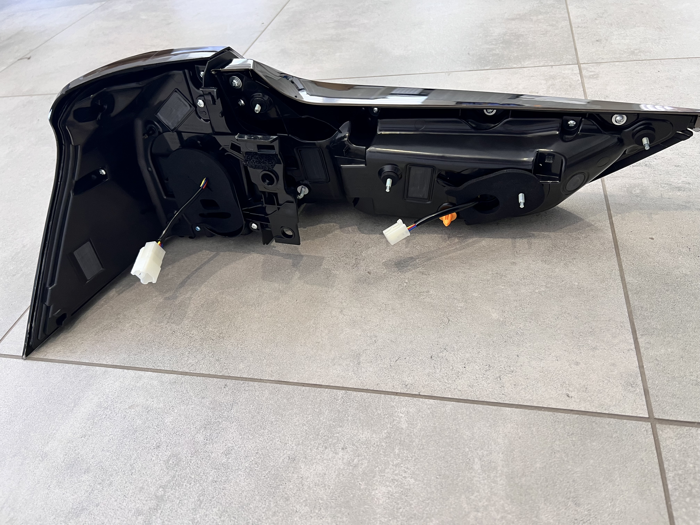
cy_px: 262
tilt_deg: -41.0
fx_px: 526
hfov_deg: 67.3
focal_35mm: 26
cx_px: 350
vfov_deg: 53.1
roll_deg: +12.3
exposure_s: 1/50
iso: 80
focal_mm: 5.7
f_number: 1.5
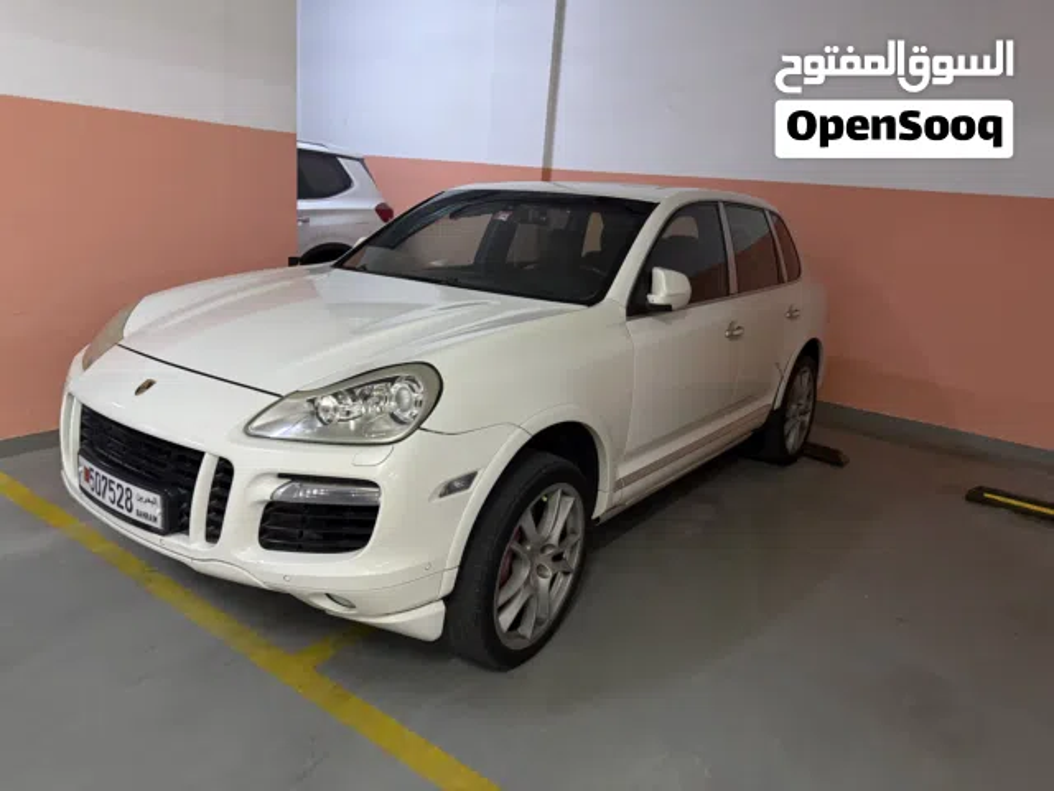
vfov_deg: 56.8
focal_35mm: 24
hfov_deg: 71.6
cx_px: 527
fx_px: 731
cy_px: 396
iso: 800
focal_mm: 6.76
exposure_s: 1/33
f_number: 1.78
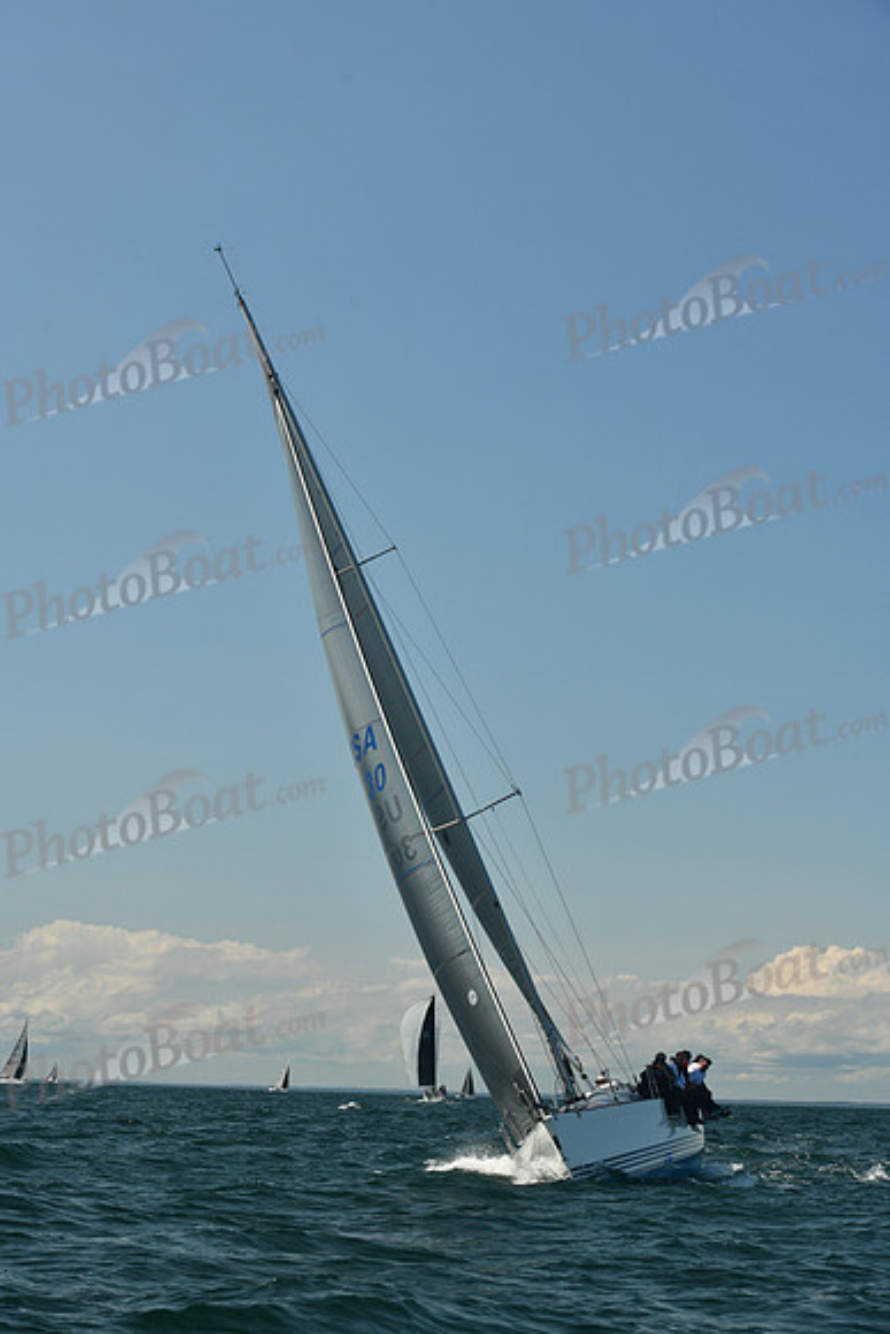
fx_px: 2594
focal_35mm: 70
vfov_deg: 28.8
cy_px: 667
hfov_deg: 19.5
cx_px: 445
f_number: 8
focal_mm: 70
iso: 320
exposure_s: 1/640
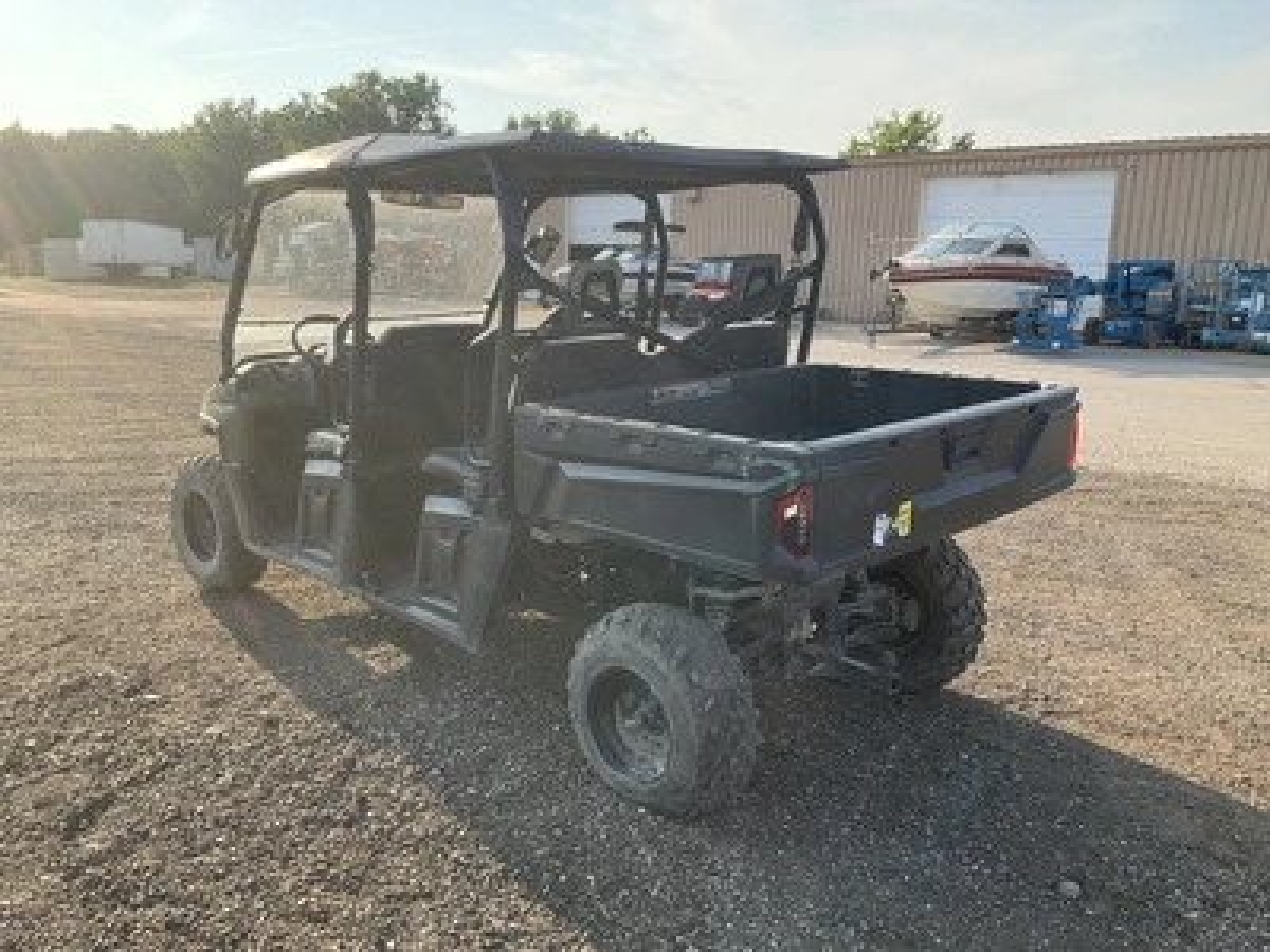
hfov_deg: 61.7
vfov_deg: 48.2
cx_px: 635
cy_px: 476
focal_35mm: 29
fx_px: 1064
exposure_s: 1/700
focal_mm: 3
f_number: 1.8
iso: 25
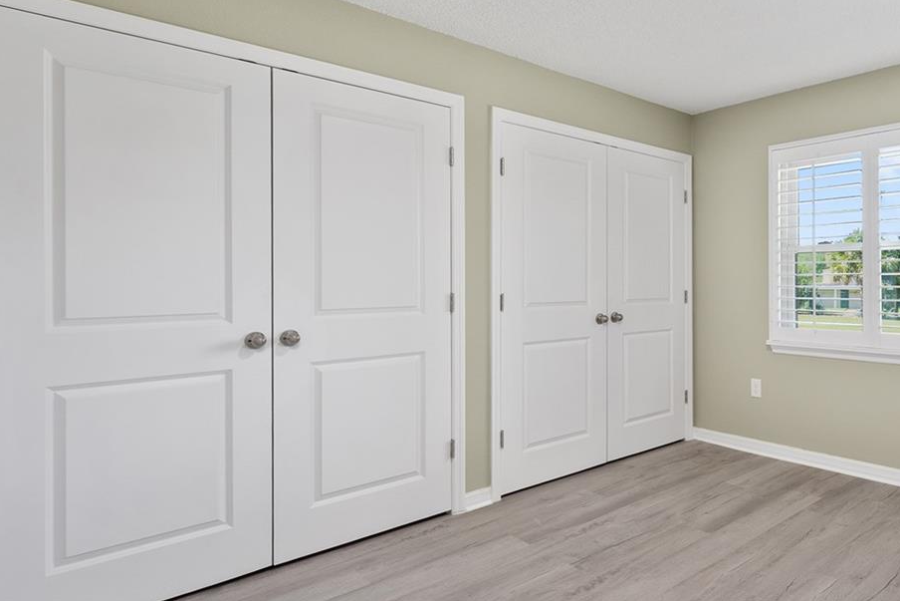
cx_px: 666
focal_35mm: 23
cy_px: 289
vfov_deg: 55.1
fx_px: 575
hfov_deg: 71.3
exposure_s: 1/4
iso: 125
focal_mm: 13
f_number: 9
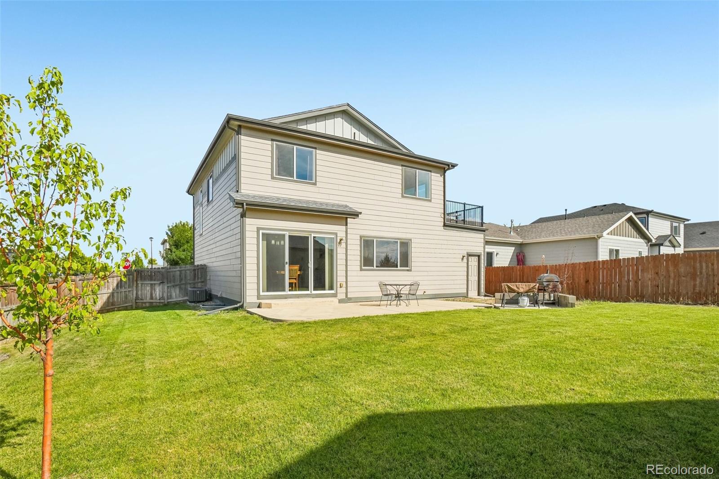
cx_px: 360
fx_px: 329
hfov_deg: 95.0
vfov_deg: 72.0
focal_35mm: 16
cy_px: 240
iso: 400
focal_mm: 11
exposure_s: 1/2000
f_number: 8
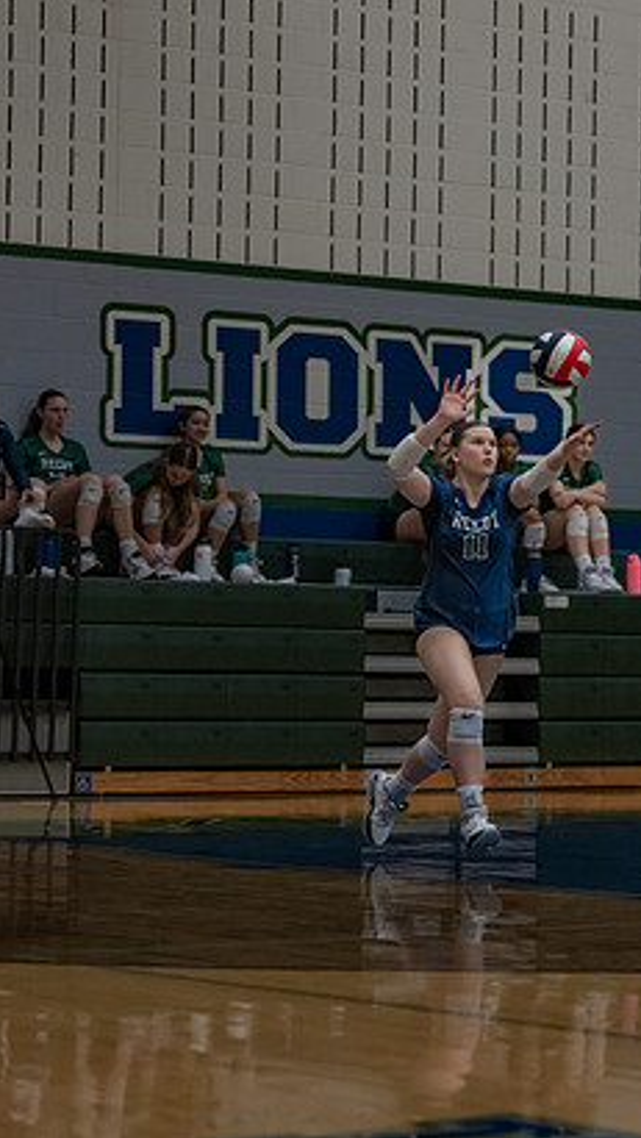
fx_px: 3350
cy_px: 569
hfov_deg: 10.9
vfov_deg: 19.3
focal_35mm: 111
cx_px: 466
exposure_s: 1/1000
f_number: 2.8
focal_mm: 70
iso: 2500
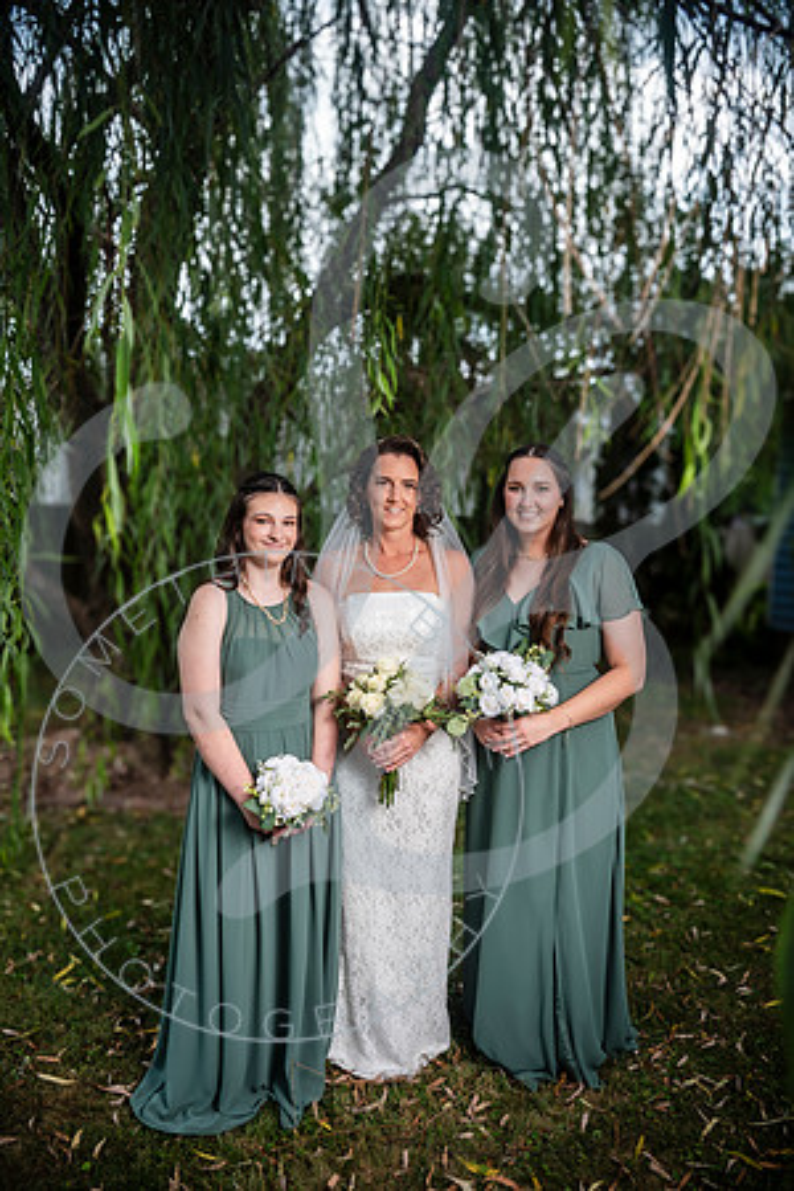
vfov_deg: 69.4
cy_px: 596
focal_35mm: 26
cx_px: 397
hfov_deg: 49.6
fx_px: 860
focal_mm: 26
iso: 100
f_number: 2.8
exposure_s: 1/250
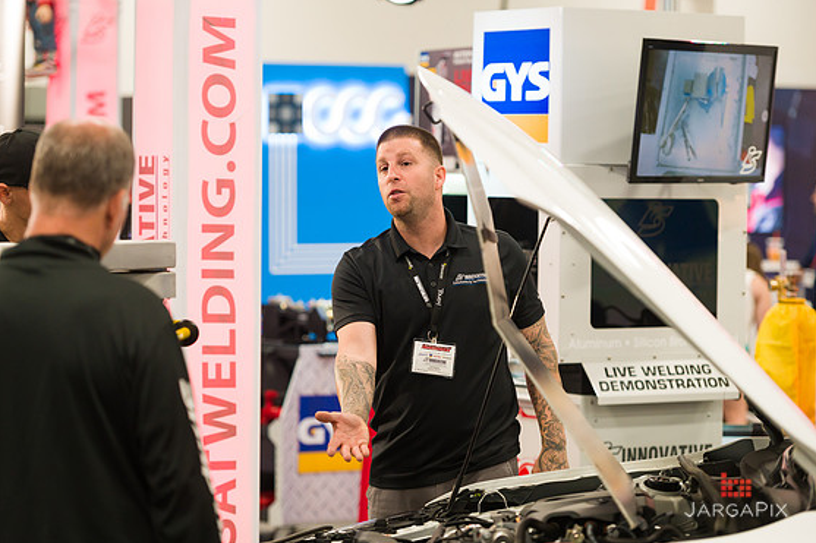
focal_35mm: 127
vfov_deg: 10.8
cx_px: 400
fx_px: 2878
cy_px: 266
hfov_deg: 16.1
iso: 1600
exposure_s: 1/200
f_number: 3.2
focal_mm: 122
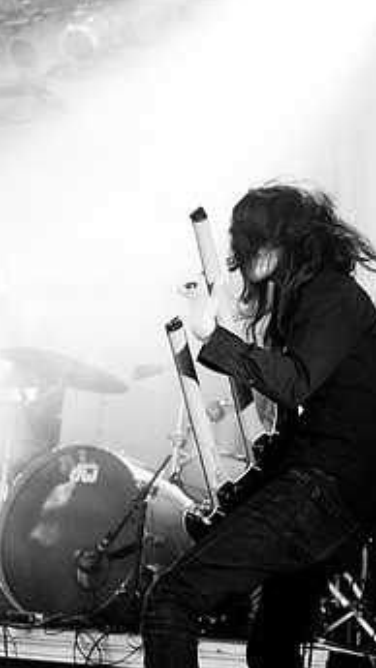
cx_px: 274
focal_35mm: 82
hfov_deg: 14.7
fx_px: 1454
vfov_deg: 25.8
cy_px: 410
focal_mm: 40
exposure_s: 1/160
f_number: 2.8
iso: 800
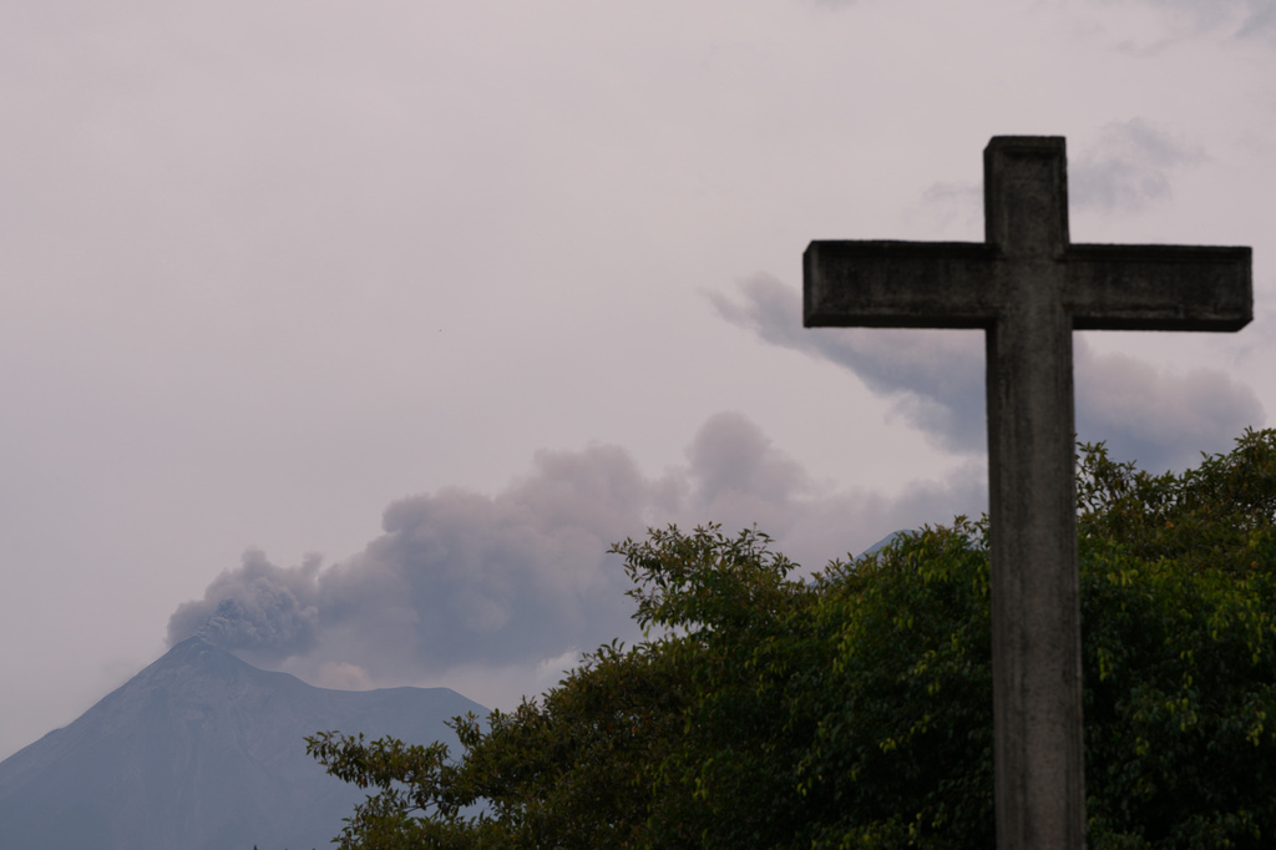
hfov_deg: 16.8
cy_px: 425
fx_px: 4323
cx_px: 638
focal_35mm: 122
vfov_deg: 11.2
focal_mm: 122
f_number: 7.1
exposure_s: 1/1000
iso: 125
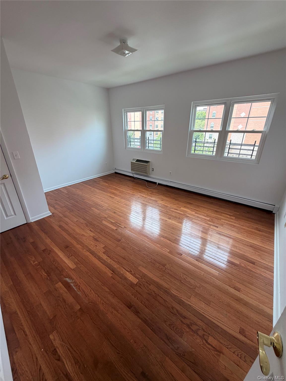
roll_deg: -0.6
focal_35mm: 14
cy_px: 190
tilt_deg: -23.9
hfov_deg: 85.7
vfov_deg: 102.1
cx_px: 143
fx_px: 154
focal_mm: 2.22
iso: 125
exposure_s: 1/121
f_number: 2.2
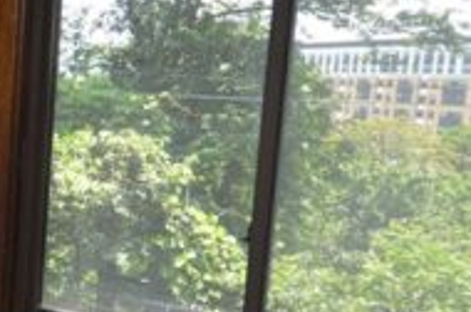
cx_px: -156
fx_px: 823
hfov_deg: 26.6
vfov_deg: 21.4
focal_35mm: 63
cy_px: 197
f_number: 5.6
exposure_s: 1/125
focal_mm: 10
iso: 250
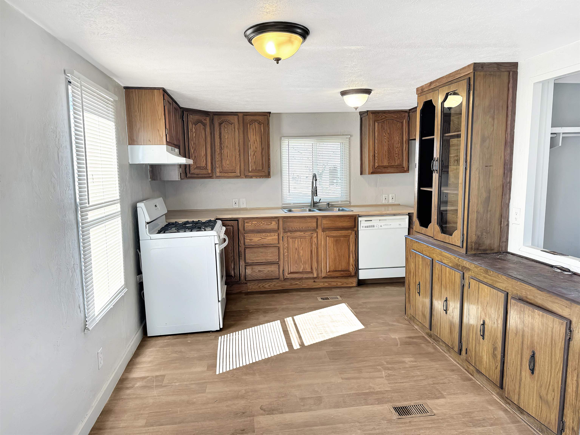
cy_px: 218
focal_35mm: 24
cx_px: 290
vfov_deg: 56.8
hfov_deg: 71.6
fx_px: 402
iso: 80
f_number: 1.78
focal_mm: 6.76
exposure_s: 1/206
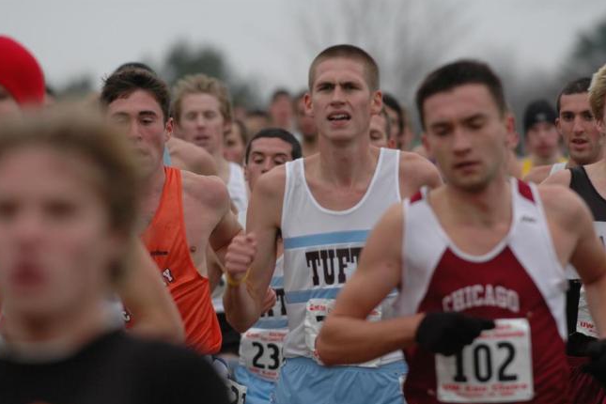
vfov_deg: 4.1
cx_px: 286
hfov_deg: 6.1
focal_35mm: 337
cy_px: 224
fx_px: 5672
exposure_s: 1/320
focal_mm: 200
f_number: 4
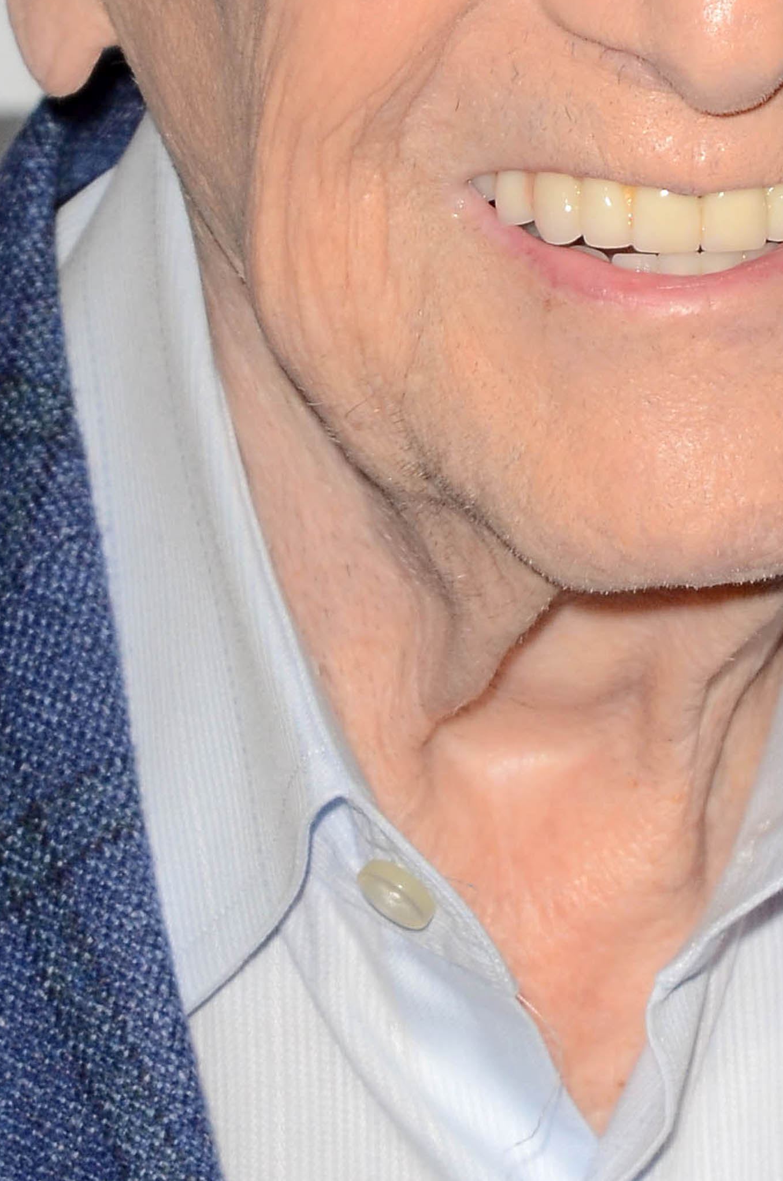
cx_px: 587
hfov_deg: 4.5
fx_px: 10064
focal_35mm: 307
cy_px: 21
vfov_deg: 6.7
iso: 400
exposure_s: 1/250
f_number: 8
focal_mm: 85
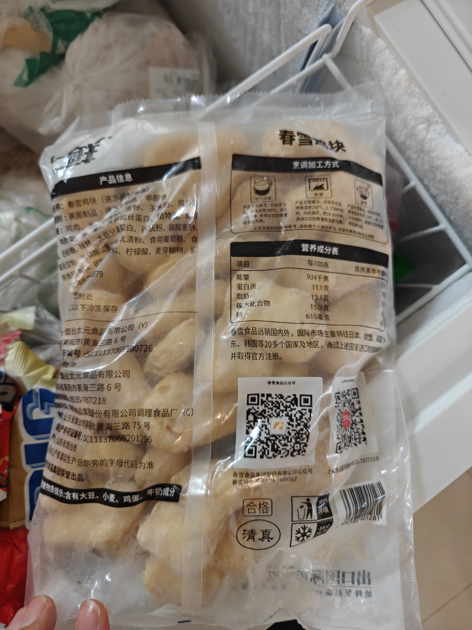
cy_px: 315
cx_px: 236
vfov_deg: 73.9
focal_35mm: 23
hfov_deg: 58.9
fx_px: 418
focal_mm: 6.06
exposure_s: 1/50
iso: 1600
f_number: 1.6
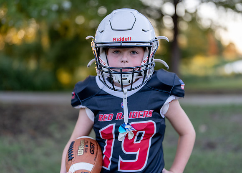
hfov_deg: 35.6
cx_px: 129
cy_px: 87
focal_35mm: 55
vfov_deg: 25.8
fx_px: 377
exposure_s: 1/400
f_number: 1.2
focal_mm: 50
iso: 100
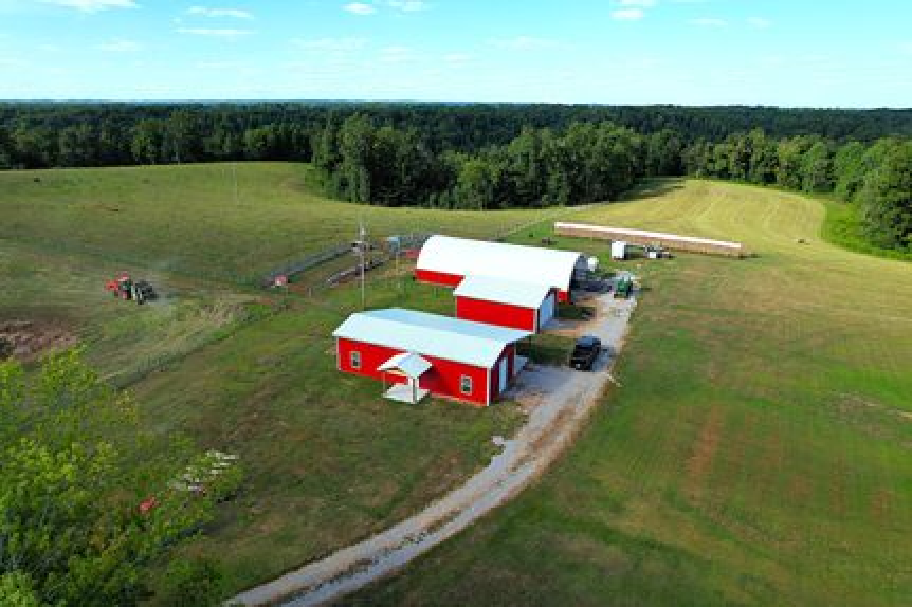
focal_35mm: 22
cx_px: 456
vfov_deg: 57.2
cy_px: 304
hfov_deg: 78.6
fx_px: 557
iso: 100
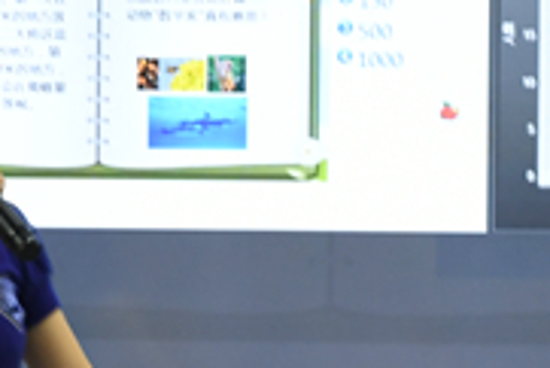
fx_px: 6070
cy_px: 242
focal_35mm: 397
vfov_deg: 3.5
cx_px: 286
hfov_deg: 5.2
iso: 900
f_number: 3.8
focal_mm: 60
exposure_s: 1/100
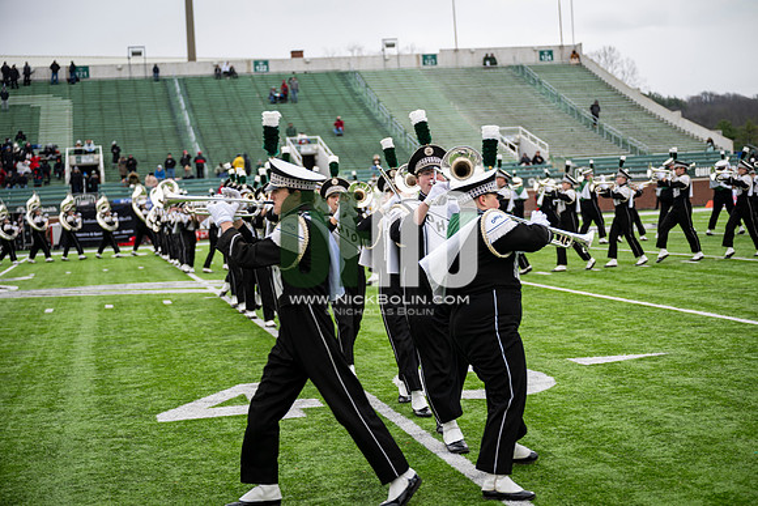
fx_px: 1200
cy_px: 253
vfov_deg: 23.8
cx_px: 379
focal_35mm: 57
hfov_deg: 35.0
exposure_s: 1/500
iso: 160
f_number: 2.8
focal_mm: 57
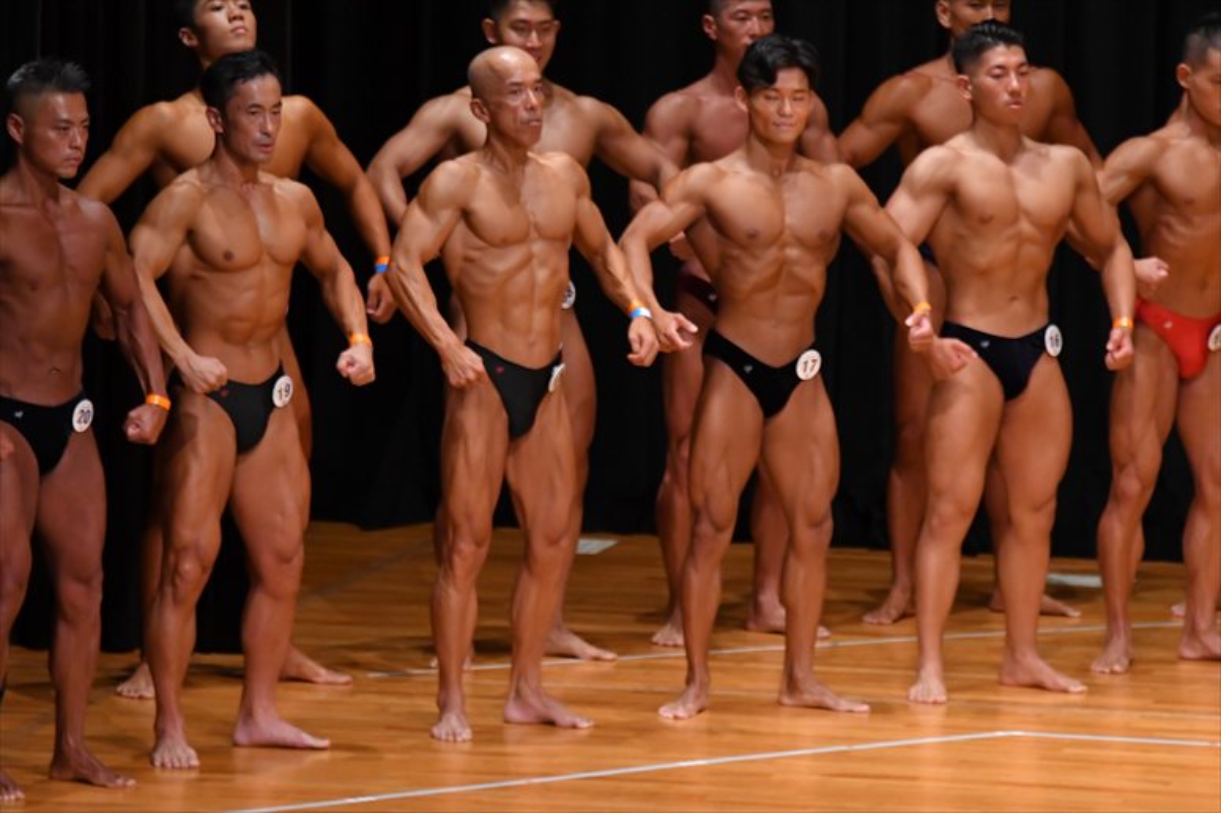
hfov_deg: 7.2
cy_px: 406
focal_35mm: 285
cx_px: 610
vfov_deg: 4.8
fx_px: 9662
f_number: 5.6
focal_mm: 190
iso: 4000
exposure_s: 1/400
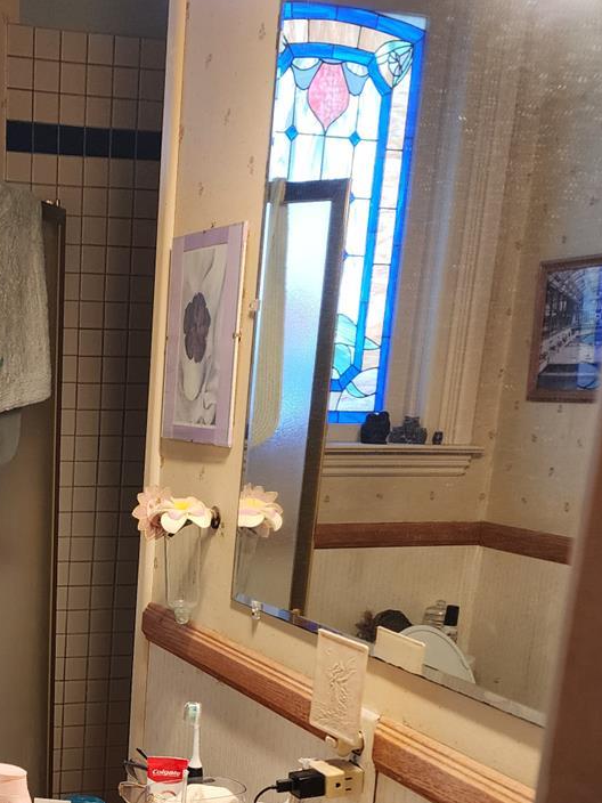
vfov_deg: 36.9
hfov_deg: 27.9
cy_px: 690
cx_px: -5
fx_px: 1136
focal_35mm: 49
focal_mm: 6.4
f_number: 1.8
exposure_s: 1/120
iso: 160
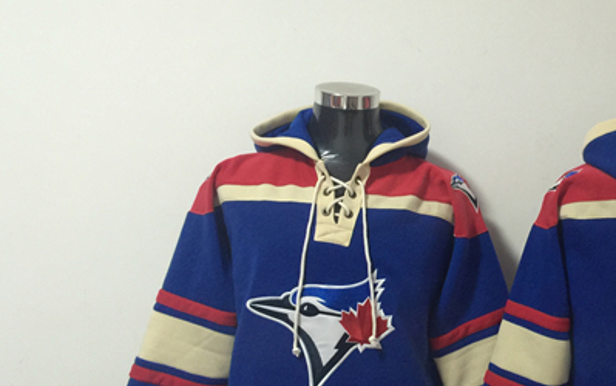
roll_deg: -2.9
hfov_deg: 38.8
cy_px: 226
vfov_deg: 25.8
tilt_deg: +0.7
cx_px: 488
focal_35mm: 50
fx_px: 840
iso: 125
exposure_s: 1/10
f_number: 2.2
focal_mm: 4.15
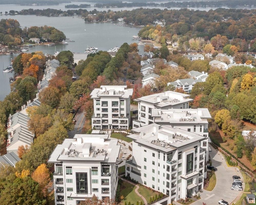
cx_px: 131
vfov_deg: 28.1
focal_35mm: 54
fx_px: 409
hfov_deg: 34.7
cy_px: 106
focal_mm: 10.26
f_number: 6.3
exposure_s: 1/500
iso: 100
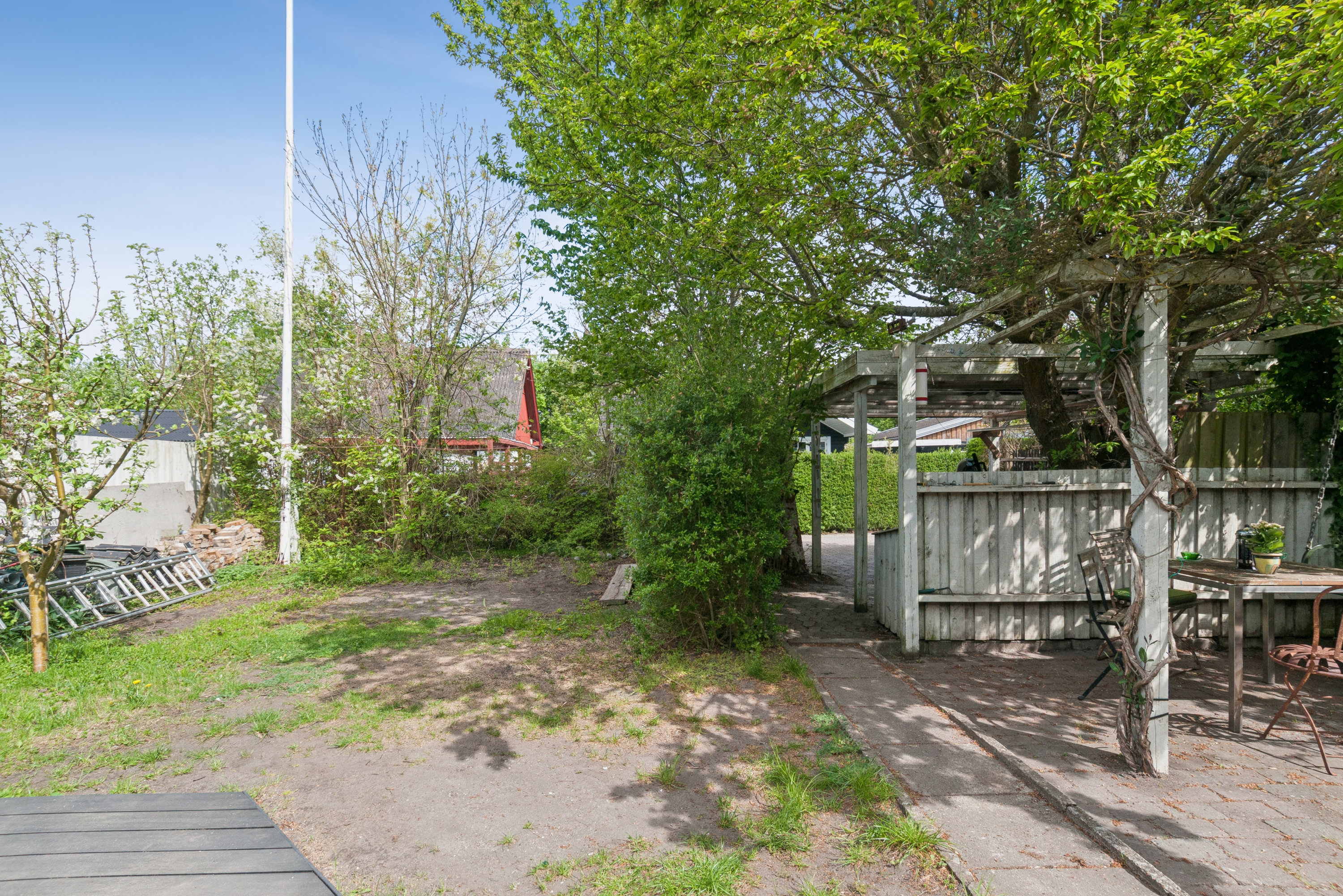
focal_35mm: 18
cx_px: 672
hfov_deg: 90.0
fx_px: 671
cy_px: 448
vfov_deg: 67.4
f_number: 10
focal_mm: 12
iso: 200
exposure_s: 1/200
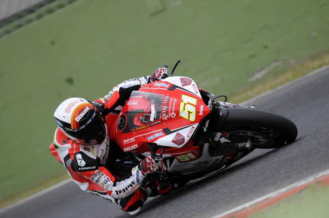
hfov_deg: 2.6
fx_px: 7386
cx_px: 159
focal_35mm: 809
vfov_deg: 1.7
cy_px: 117
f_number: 4
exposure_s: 1/1000
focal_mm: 500
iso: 800
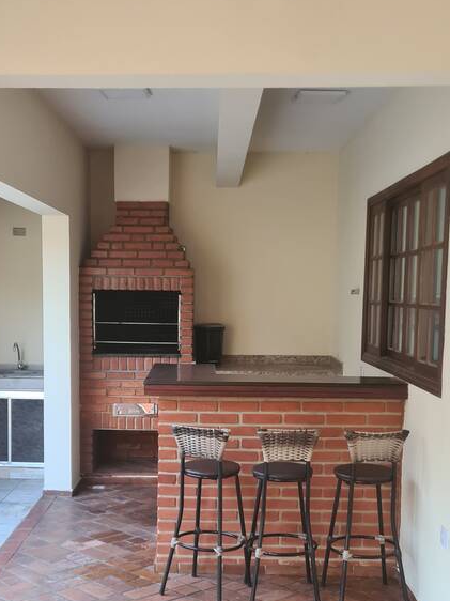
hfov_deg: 29.0
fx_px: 867
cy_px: 390
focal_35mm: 50
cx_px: 182
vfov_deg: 37.9
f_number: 1.8
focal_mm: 5.4
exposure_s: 1/60
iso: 125
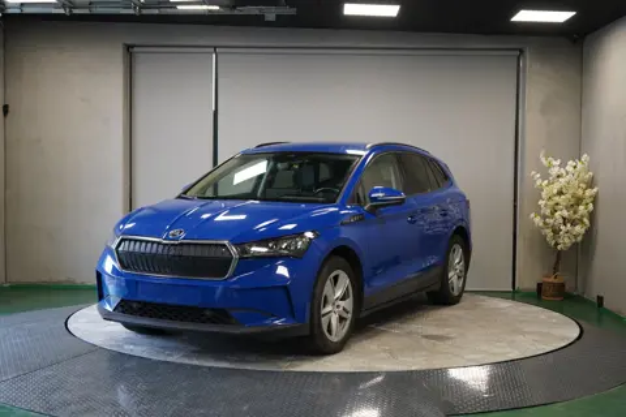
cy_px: 208
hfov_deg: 40.3
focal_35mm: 49
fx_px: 852
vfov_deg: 27.5
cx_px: 313
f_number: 4.5
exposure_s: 1/160
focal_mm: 49
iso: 2000
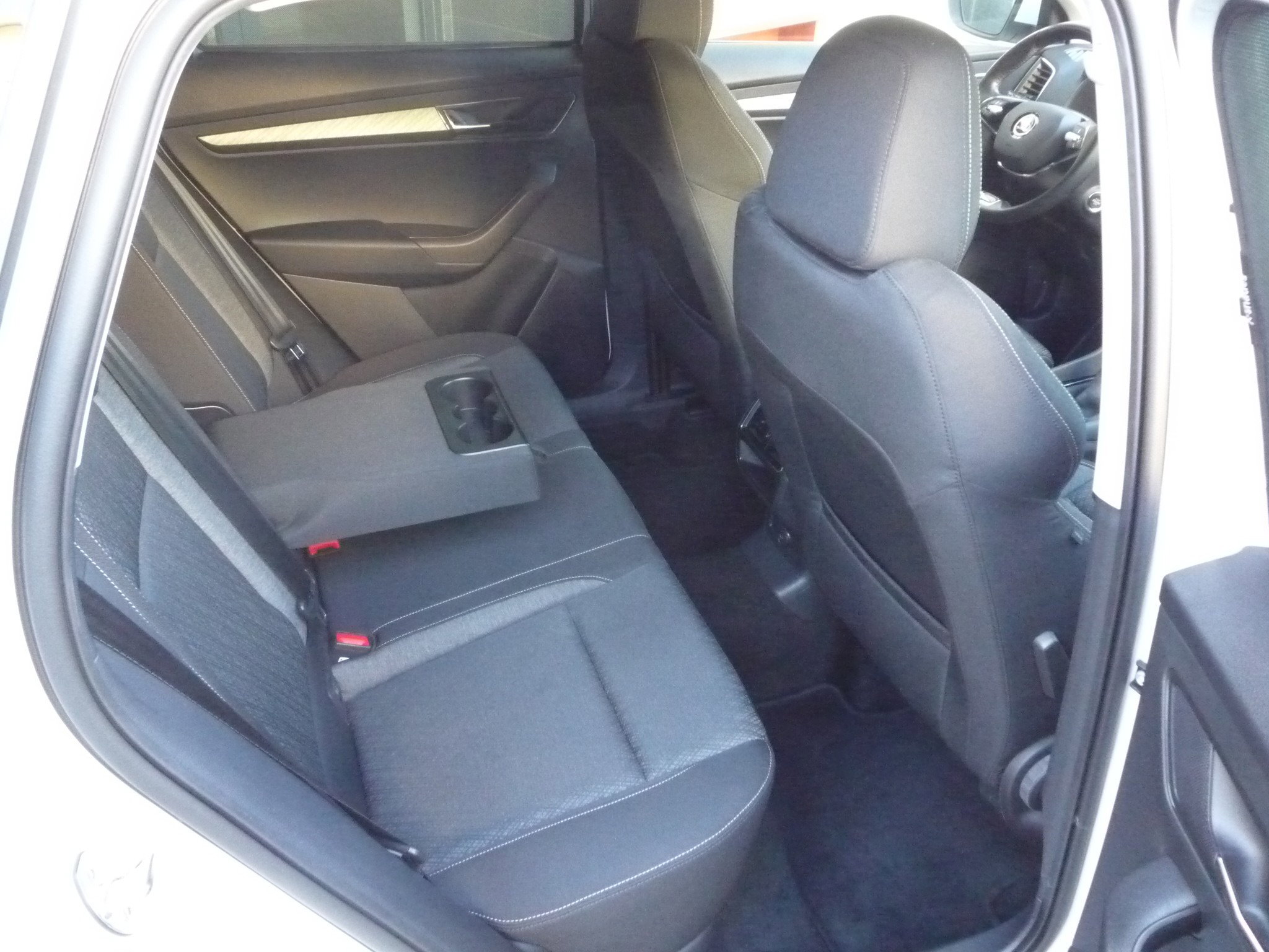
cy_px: 476
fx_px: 1100
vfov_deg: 46.8
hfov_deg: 60.0
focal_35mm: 30
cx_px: 634
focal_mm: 5.2
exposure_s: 1/20
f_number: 3.3
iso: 800
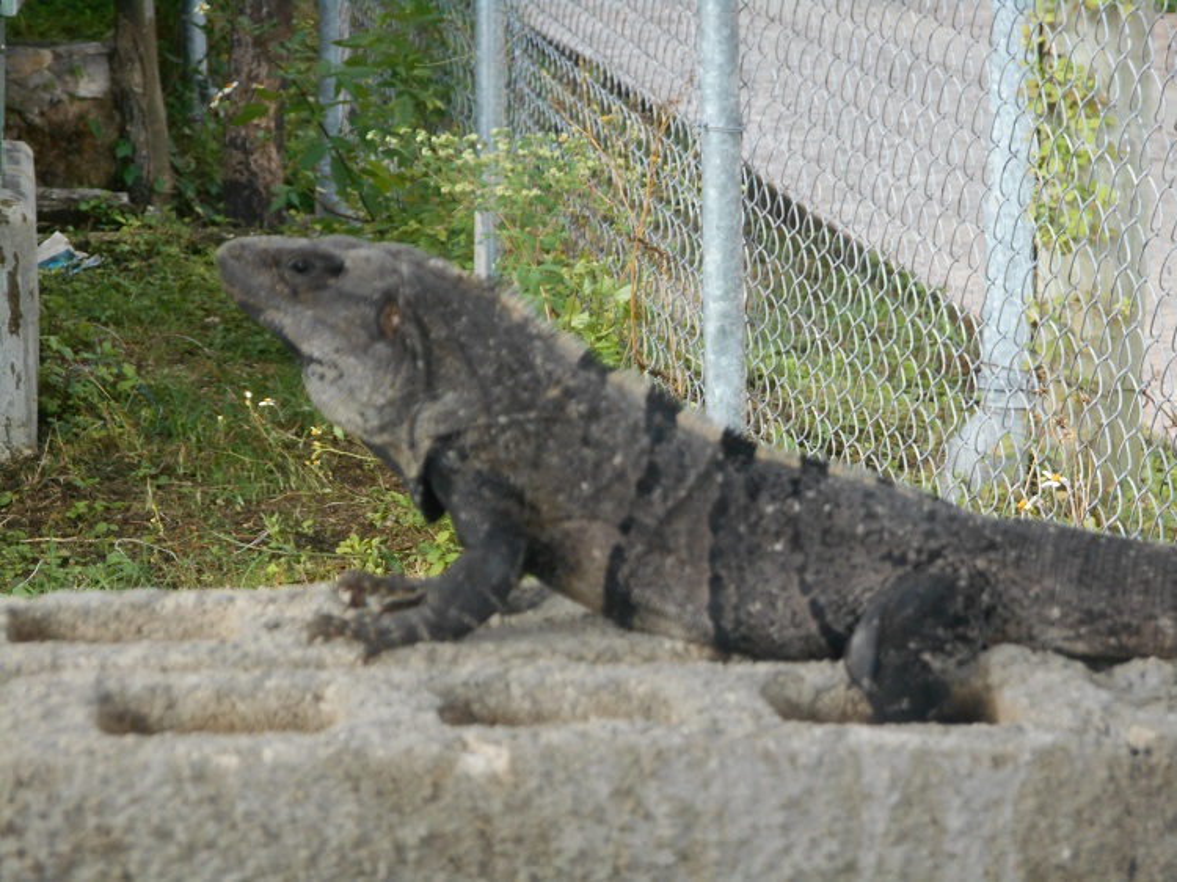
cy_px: 441
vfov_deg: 8.2
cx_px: 588
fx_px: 6186
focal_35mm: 182
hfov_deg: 10.9
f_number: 6.4
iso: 280
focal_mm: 32.9
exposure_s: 1/250
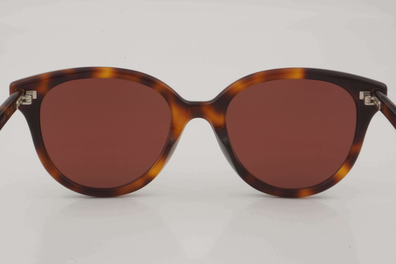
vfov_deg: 18.2
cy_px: 132
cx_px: 198
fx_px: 825
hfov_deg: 27.0
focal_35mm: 75
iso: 100
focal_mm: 50
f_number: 32
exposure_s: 1/3
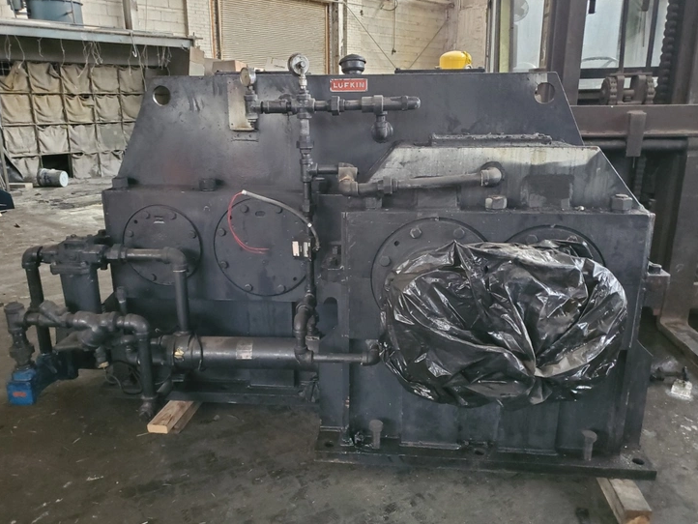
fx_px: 545
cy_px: 262
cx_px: 352
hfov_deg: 65.3
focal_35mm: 27
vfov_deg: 51.4
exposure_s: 1/19
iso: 640
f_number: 1.5
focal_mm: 4.3
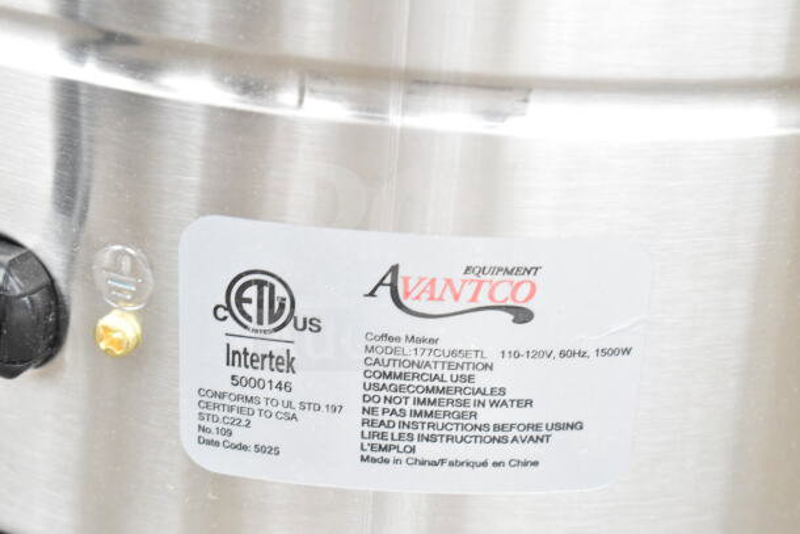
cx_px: 400
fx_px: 1834
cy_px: 267
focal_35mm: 82
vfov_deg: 16.6
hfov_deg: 24.6
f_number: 6.3
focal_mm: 55
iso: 1600
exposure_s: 1/160
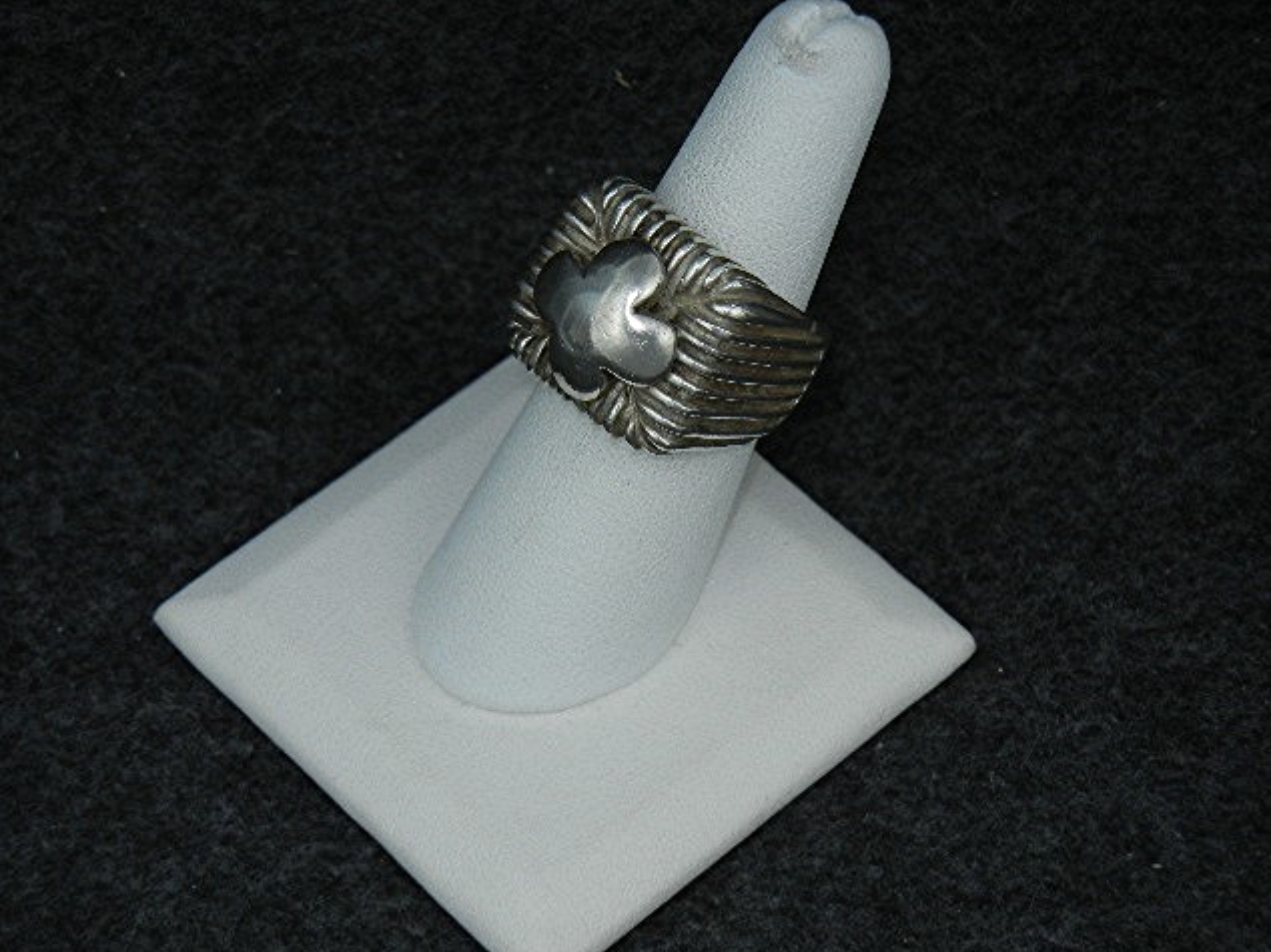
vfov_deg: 14.4
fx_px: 3780
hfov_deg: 19.1
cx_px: 638
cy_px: 479
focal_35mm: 103
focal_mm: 18.3
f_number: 4.5
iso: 319
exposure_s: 1/30
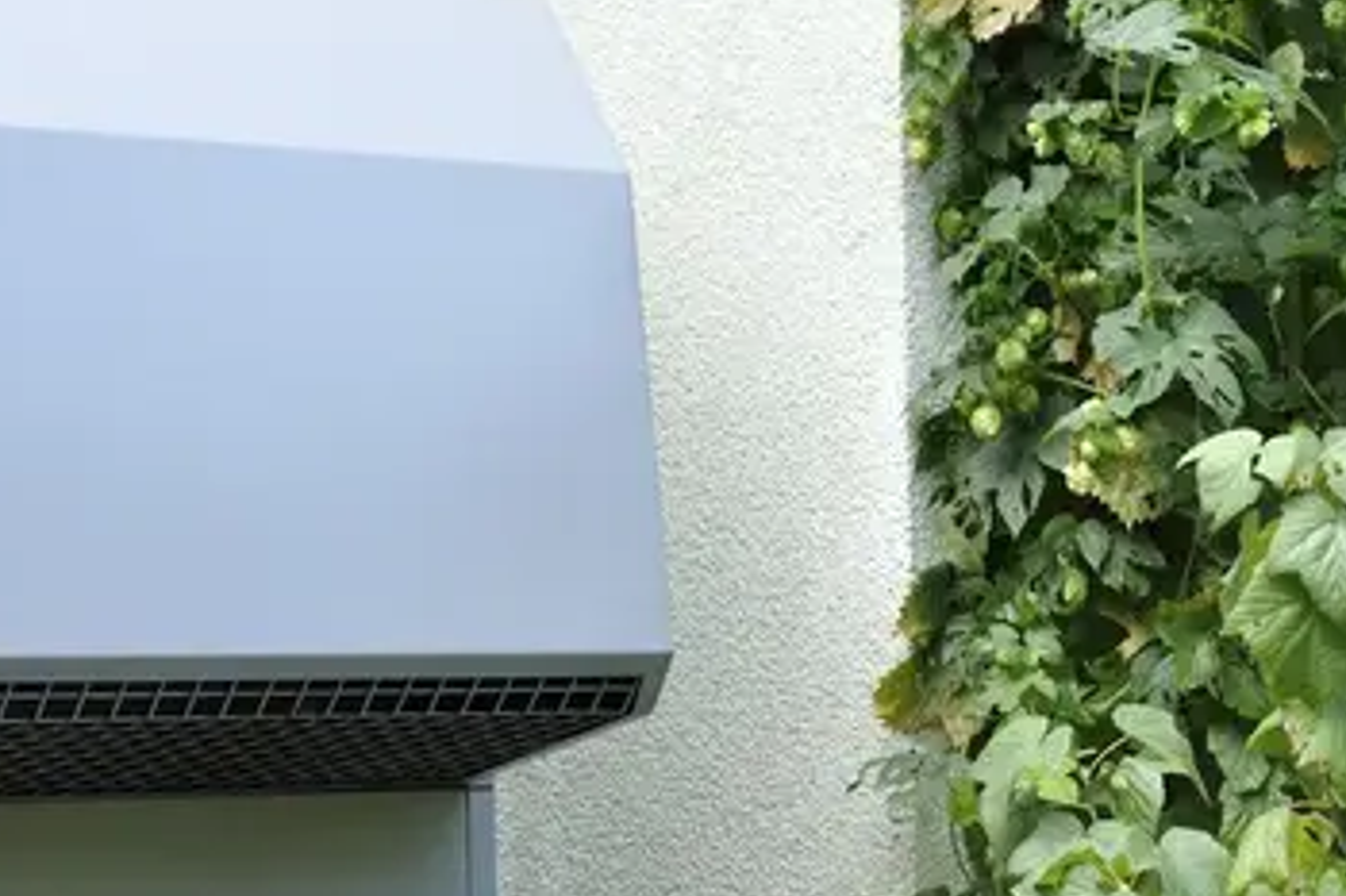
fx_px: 3849
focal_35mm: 103
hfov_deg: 19.6
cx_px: 254
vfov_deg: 13.3
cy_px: 442
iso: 200
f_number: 4
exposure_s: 1/200
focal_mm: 40
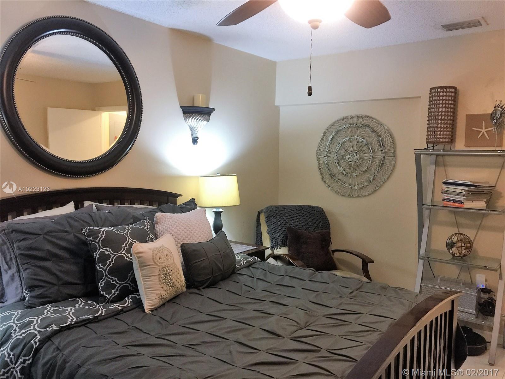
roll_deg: -1.9
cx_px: 252
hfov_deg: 61.7
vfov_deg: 48.2
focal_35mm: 29
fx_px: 423
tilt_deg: -3.8
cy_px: 190
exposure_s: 1/15
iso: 125
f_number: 2.2
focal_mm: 4.15
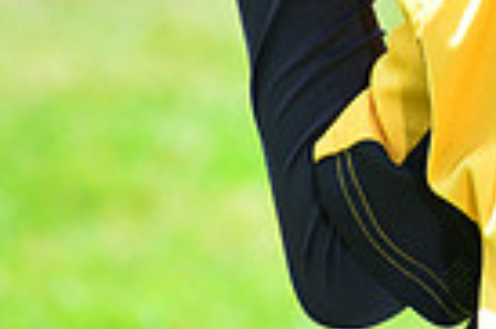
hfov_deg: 2.4
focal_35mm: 847
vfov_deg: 1.6
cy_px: -226
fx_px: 11656
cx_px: 927
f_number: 8
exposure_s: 1/200
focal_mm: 200
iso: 200
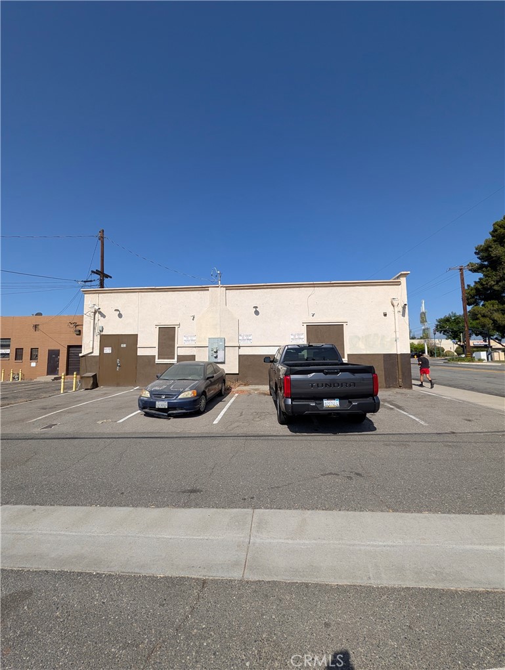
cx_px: 252
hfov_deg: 94.7
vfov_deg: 110.4
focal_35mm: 12
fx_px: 233
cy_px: 335
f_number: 1.7
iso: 47
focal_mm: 2.02
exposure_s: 1/4505
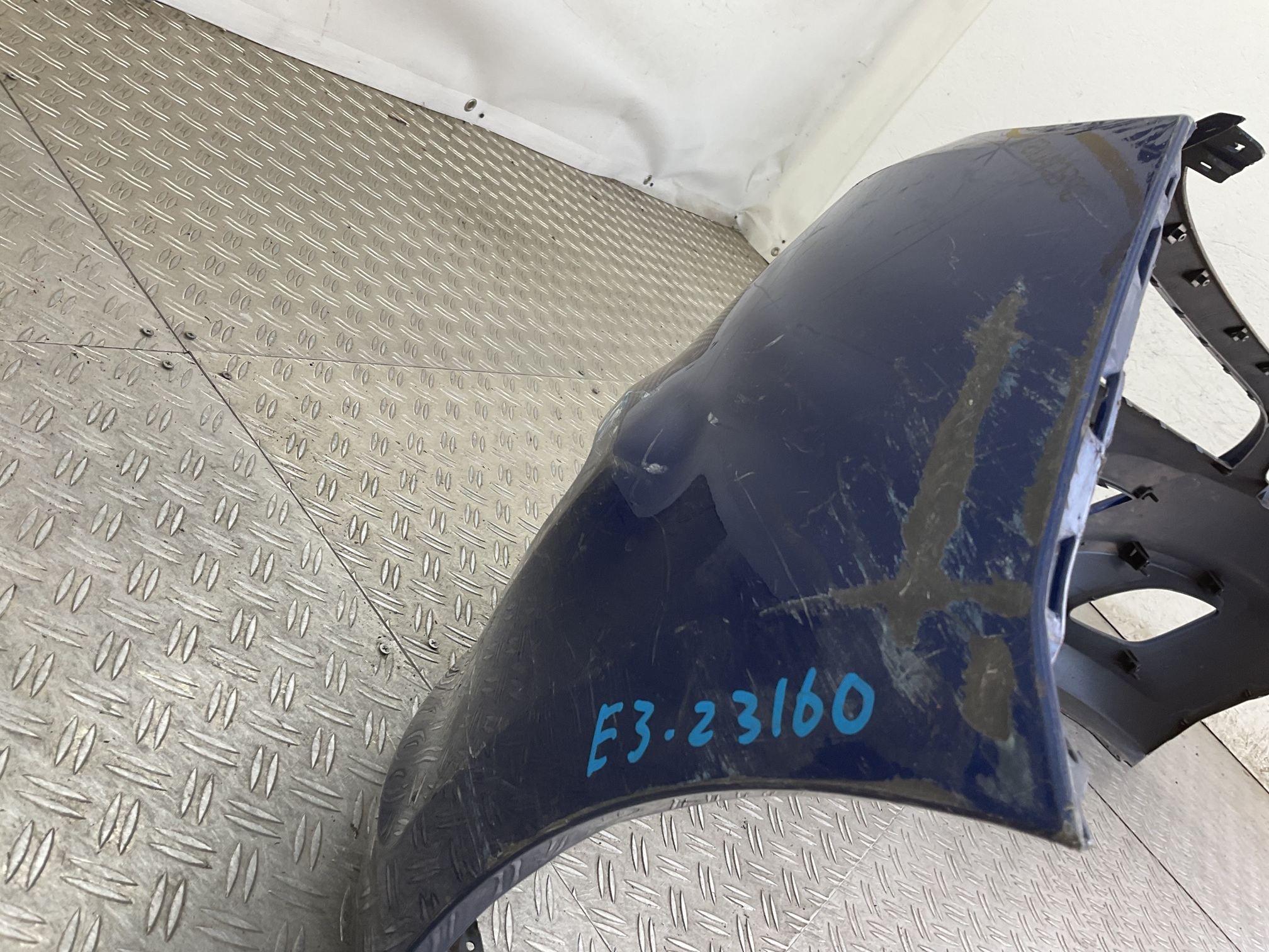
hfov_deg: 61.7
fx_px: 1063
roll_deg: -44.3
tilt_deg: -22.3
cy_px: 476
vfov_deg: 48.2
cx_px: 634
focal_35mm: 29
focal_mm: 3
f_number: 1.8
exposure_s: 1/100
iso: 25
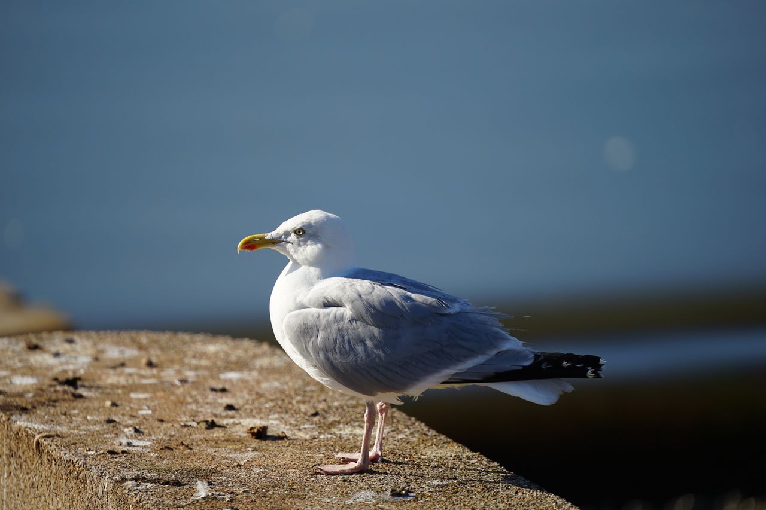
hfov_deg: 3.5
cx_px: 383
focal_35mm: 589
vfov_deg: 2.3
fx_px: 12526
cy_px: 255
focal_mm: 588.8
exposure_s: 1/1600
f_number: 4
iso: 160
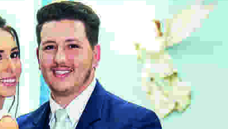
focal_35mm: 156
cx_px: 51
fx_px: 944
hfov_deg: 13.7
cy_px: 198
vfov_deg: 7.6
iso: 2500
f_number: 4
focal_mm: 55
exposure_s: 1/160
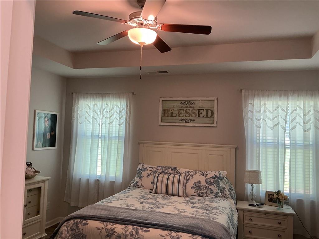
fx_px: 267
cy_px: 120
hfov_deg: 61.7
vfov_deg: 48.2
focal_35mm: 29
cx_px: 160
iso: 64
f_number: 1.8
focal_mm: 3
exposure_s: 1/60
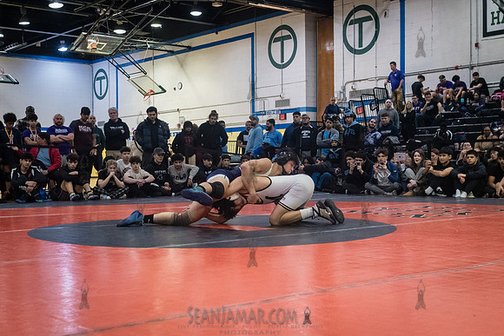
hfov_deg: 39.7
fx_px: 698
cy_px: 177
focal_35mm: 50
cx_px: 255
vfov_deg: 27.1
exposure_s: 1/400
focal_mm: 35
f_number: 4
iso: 8000
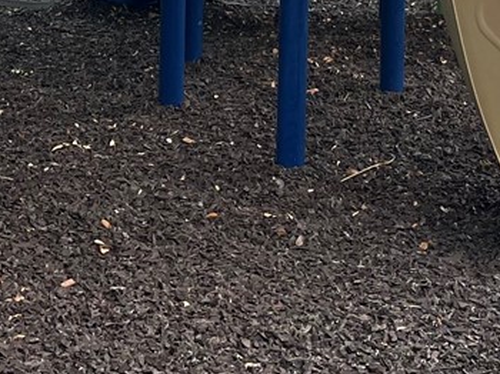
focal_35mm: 119
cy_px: -223
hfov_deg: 16.5
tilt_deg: -2.5
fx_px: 1718
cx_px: 180
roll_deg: -1.8
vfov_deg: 11.8
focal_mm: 5.1
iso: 50
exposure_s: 1/693
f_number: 1.6
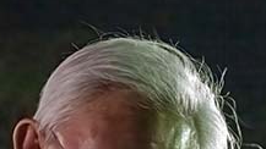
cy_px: 385
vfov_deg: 6.1
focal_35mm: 190
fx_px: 1340
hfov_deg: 11.3
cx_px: 235
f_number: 4
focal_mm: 41
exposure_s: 1/200
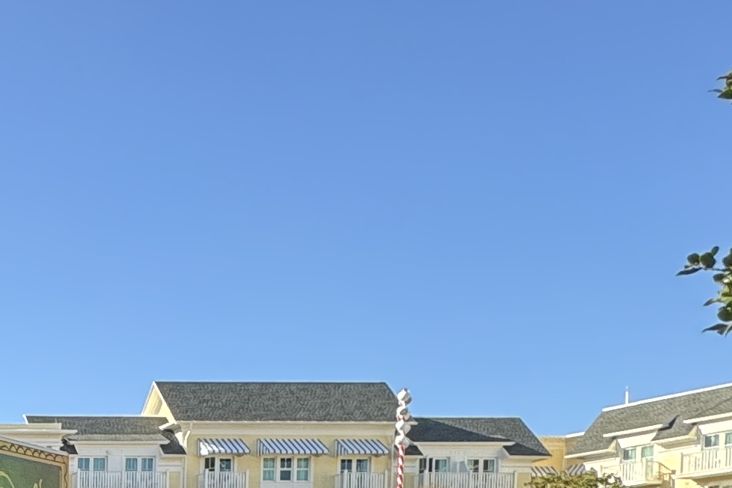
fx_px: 1220
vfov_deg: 19.7
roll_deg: -0.9
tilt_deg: -3.8
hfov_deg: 25.0
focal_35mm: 60
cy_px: 732
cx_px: -384
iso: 40
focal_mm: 2.22
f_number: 2.2
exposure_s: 1/335
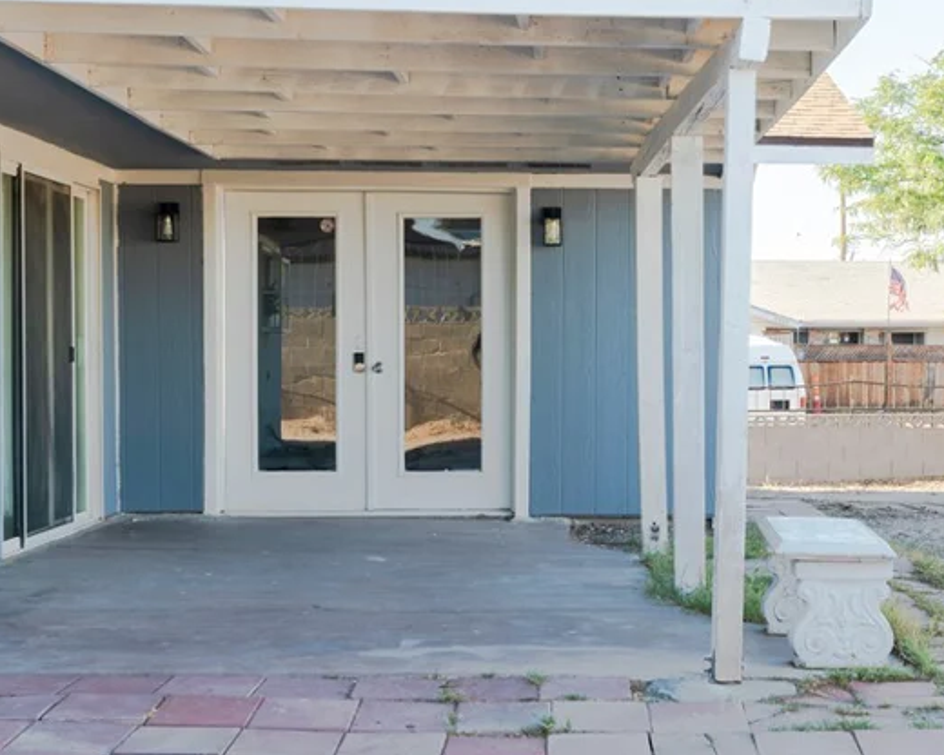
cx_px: 666
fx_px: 1704
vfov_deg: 25.0
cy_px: 372
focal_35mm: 61
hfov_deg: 30.6
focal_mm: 33
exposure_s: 1/100
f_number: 8
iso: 200
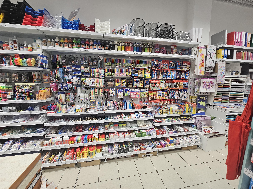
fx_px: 95
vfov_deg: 89.9
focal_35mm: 13
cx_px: 126
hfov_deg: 106.2
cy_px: 94
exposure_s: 1/50
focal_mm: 2.2
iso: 125
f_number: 2.2
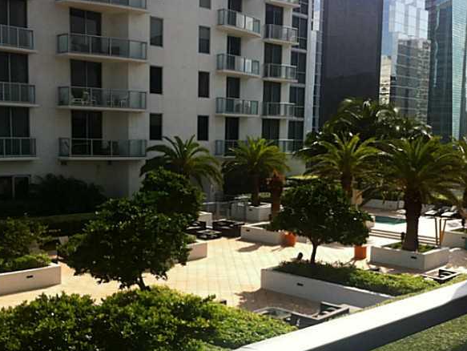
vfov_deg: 30.2
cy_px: 213
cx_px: 183
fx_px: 648
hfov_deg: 39.4
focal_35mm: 48
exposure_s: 1/1040
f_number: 2.8
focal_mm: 3.85
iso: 80
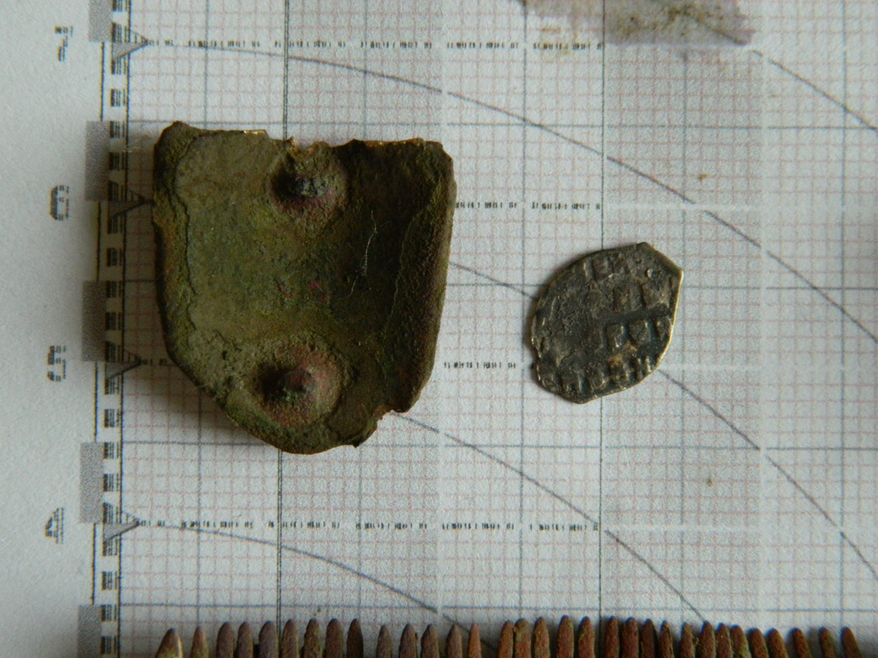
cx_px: 439
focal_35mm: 84
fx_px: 2130
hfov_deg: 23.3
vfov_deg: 17.6
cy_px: 329
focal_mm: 15.1
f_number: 4.2
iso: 400
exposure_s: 1/50
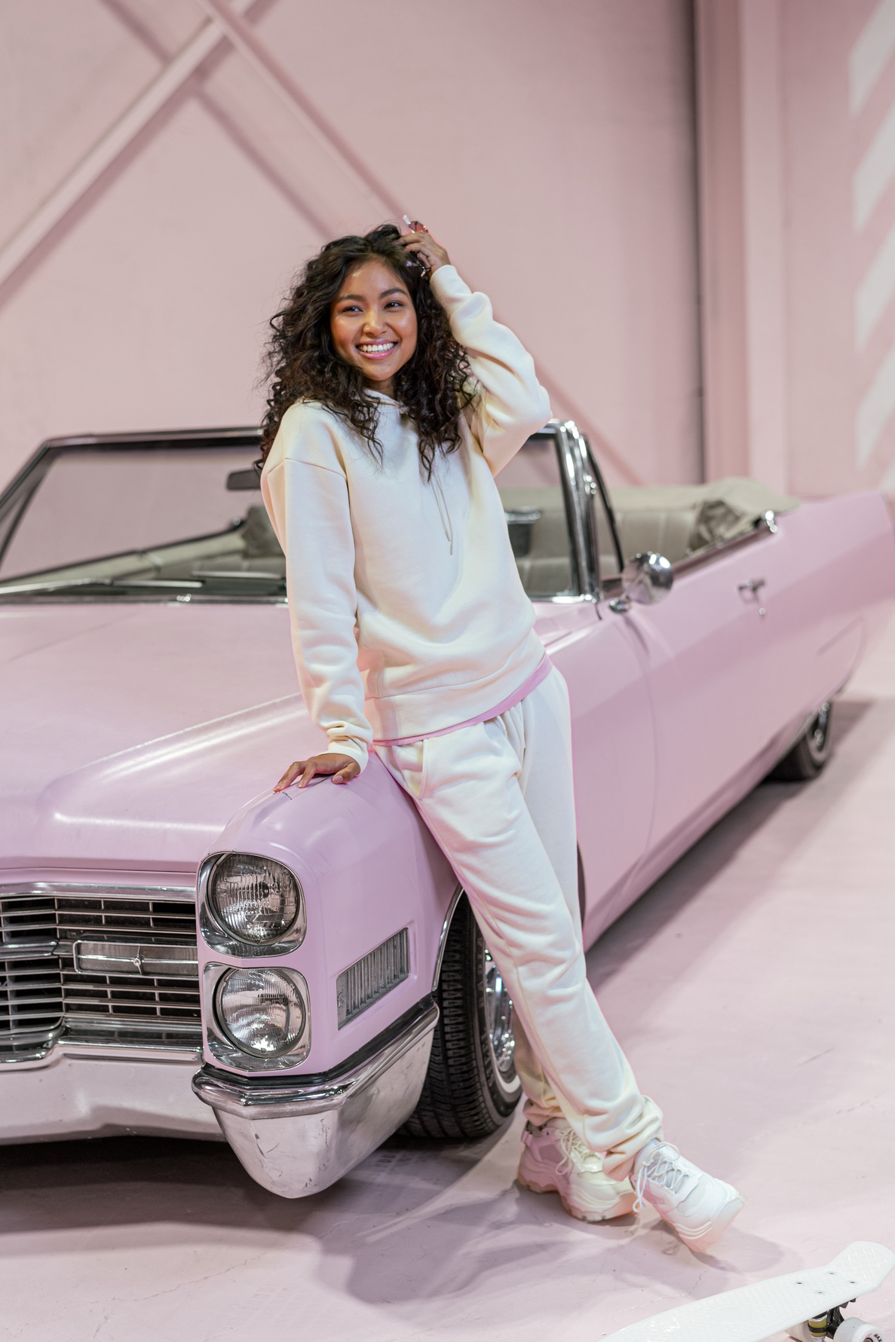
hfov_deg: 23.4
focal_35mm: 58
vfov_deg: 34.5
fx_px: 2163
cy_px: 671
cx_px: 448
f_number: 2.8
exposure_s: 1/125
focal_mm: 58
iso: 320
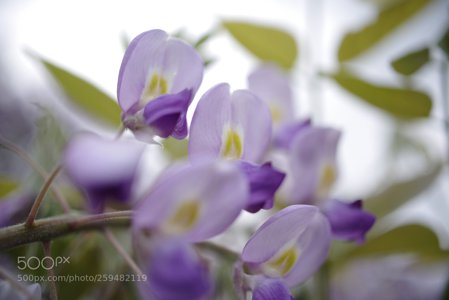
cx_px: 224
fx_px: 437
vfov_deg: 37.9
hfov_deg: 54.4
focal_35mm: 35
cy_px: 150
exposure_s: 1/320
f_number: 2.8
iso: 100
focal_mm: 35
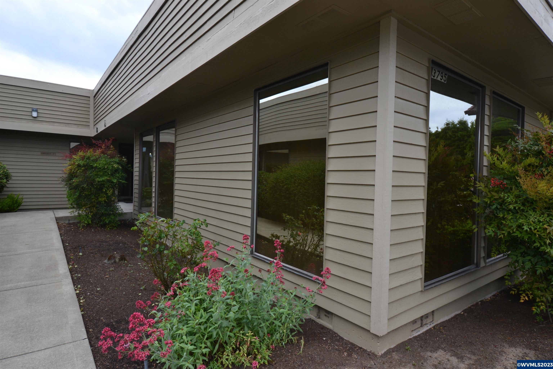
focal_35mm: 20
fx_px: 300
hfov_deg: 85.4
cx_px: 276
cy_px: 184
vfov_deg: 63.2
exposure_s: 1/125
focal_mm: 13
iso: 140
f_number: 5.6
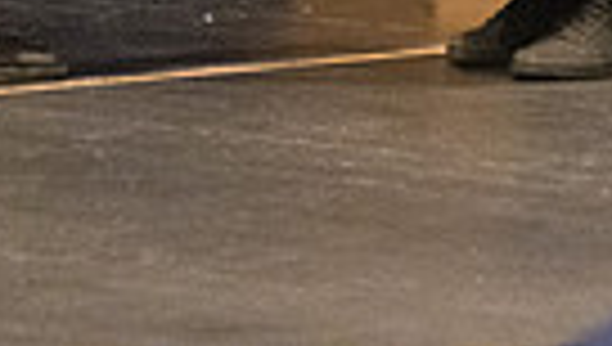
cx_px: 214
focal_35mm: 699
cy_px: -661
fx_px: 11361
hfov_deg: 3.1
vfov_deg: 1.7
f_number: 4.5
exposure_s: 1/250
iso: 8000
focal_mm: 135
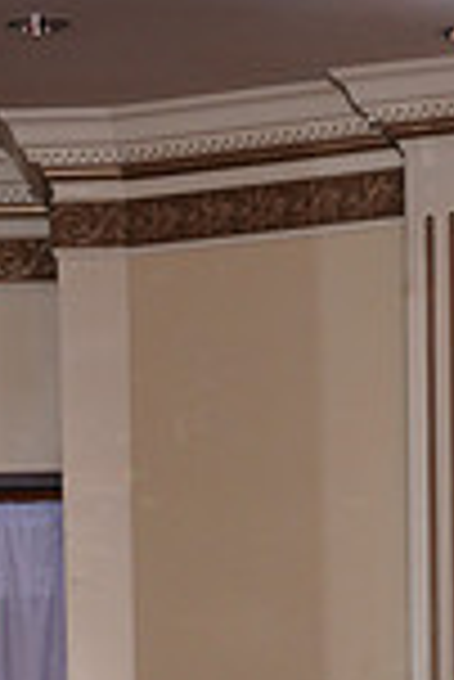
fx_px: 3340
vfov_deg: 10.8
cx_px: 124
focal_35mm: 177
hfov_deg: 7.8
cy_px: 1256
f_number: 5.6
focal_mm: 46
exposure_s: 1/200
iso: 1600
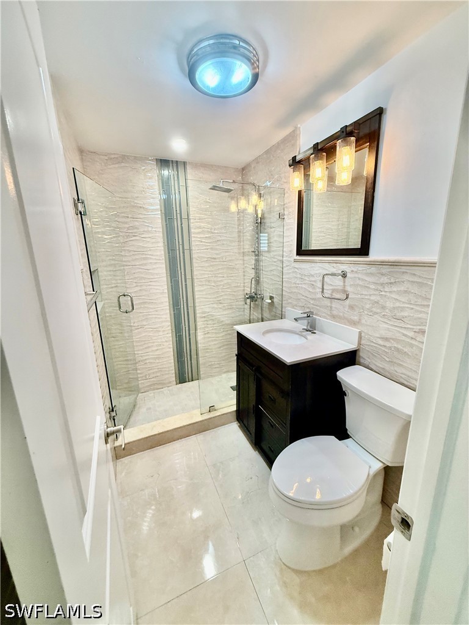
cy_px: 312
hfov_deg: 85.7
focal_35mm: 14
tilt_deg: -11.8
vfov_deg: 102.1
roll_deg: +1.5
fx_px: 253
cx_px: 234
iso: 250
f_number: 2.2
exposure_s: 1/120
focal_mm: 2.22
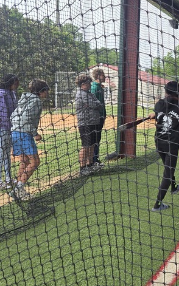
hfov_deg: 22.7
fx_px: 414
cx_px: 208
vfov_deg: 38.2
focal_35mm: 53
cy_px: 127
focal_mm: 5.4
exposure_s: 1/612
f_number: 1.8
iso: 25
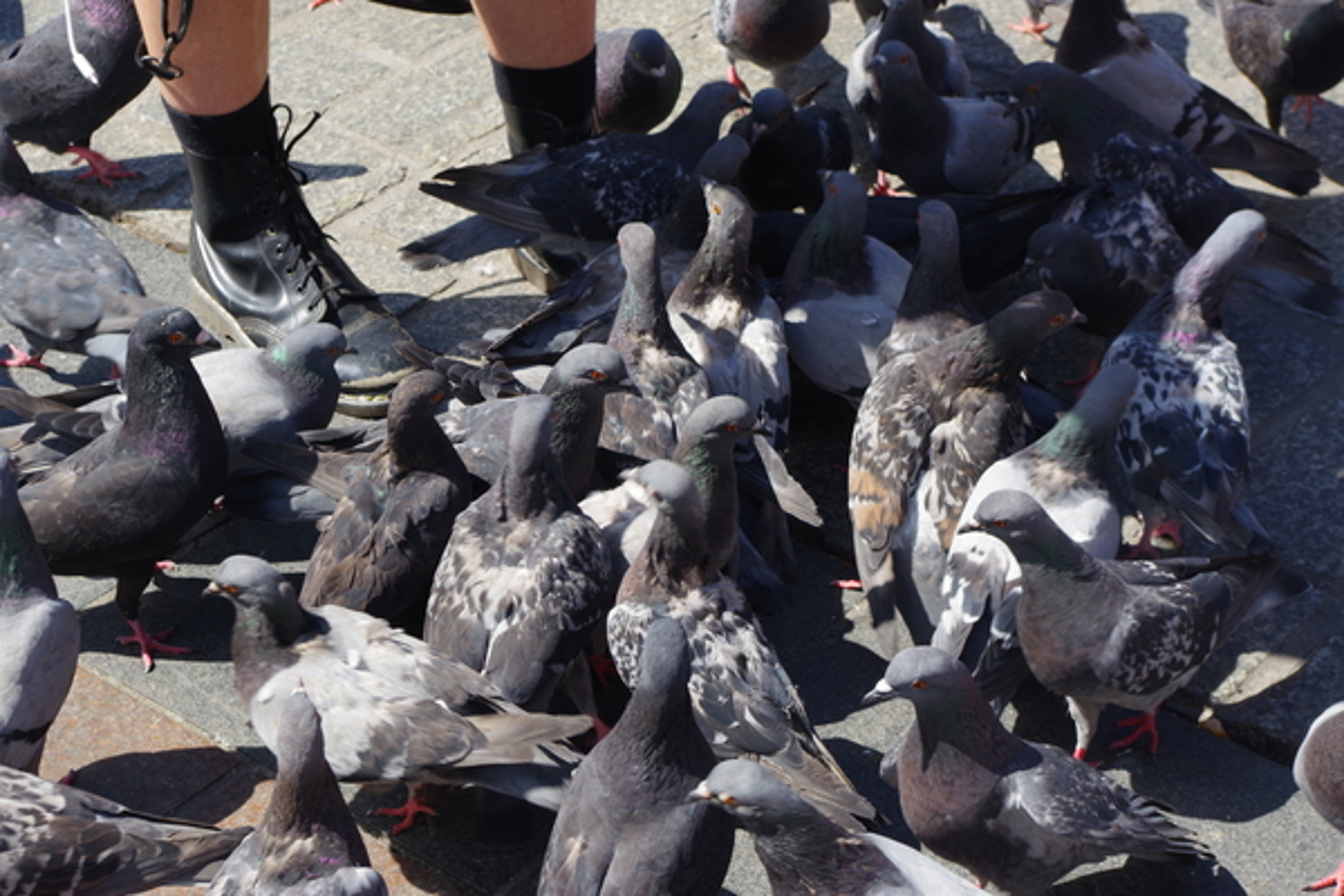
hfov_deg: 24.8
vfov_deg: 16.7
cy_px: 448
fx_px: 3061
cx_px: 672
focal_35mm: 82
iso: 200
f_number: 9
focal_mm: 55
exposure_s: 1/160
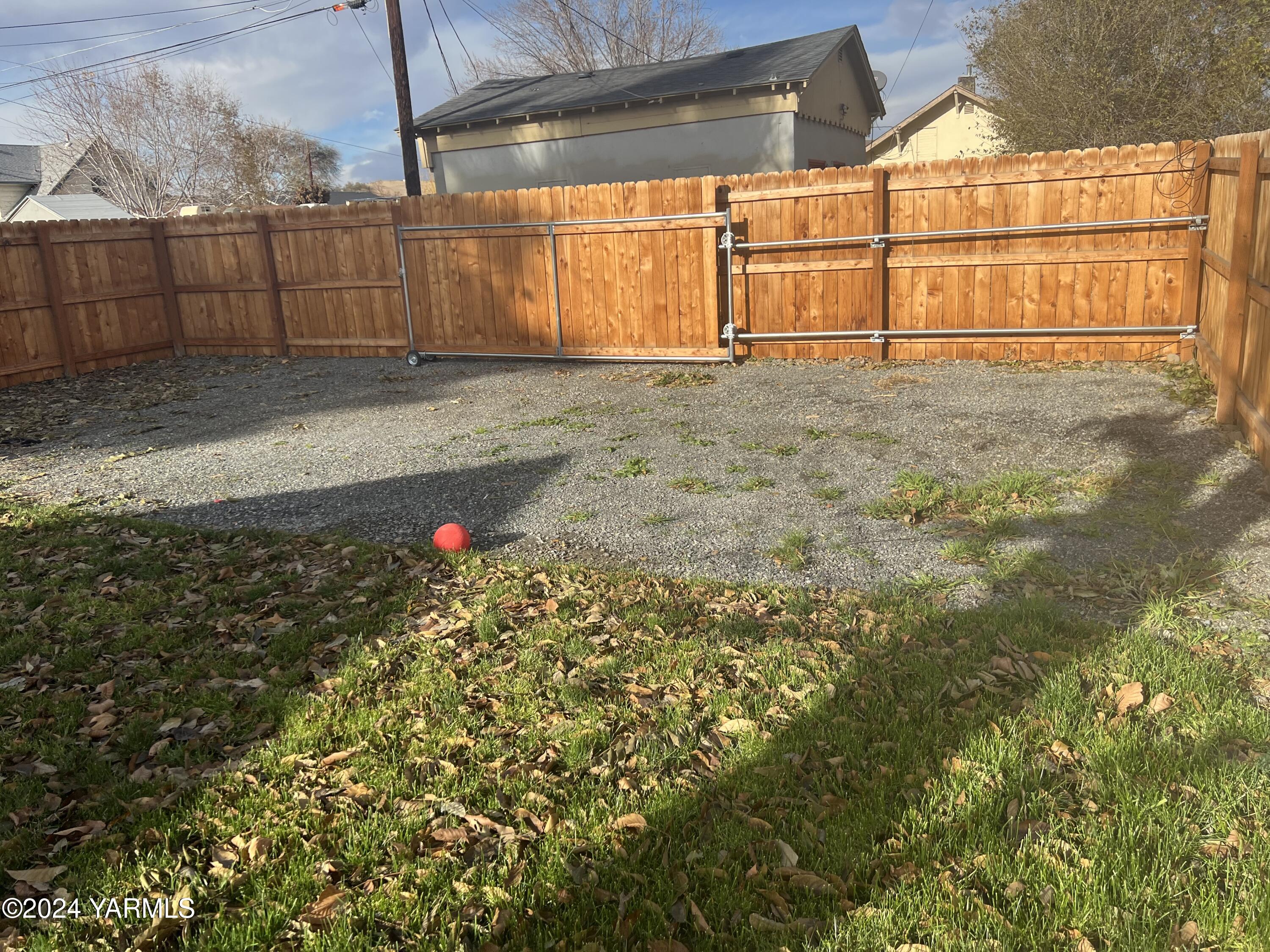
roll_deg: +2.4
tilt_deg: -13.2
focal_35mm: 26
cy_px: 476
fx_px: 954
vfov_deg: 53.1
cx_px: 635
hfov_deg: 67.3
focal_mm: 5.7
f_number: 1.5
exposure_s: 1/2695
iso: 50
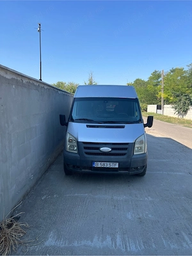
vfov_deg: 67.3
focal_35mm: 26
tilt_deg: -4.3
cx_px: 96
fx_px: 192
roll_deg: +0.7
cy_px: 128
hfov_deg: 53.1
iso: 50
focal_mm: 5.7
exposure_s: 1/2045
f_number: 1.5
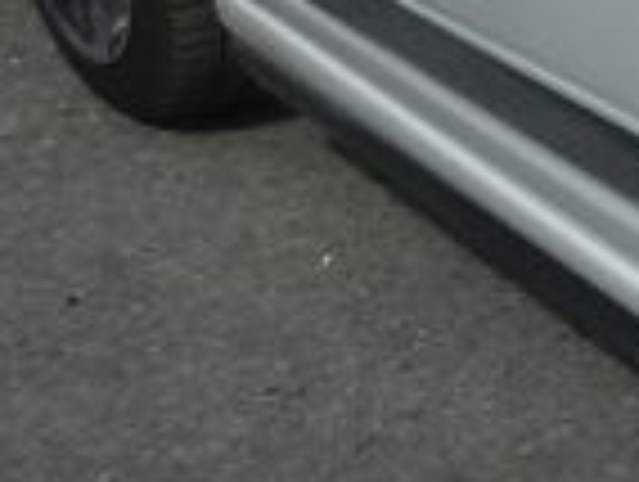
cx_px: 1912
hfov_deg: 9.1
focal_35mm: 176
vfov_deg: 8.4
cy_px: 59
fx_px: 3254
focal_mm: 4.1
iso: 80
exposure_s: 1/500
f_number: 5.6
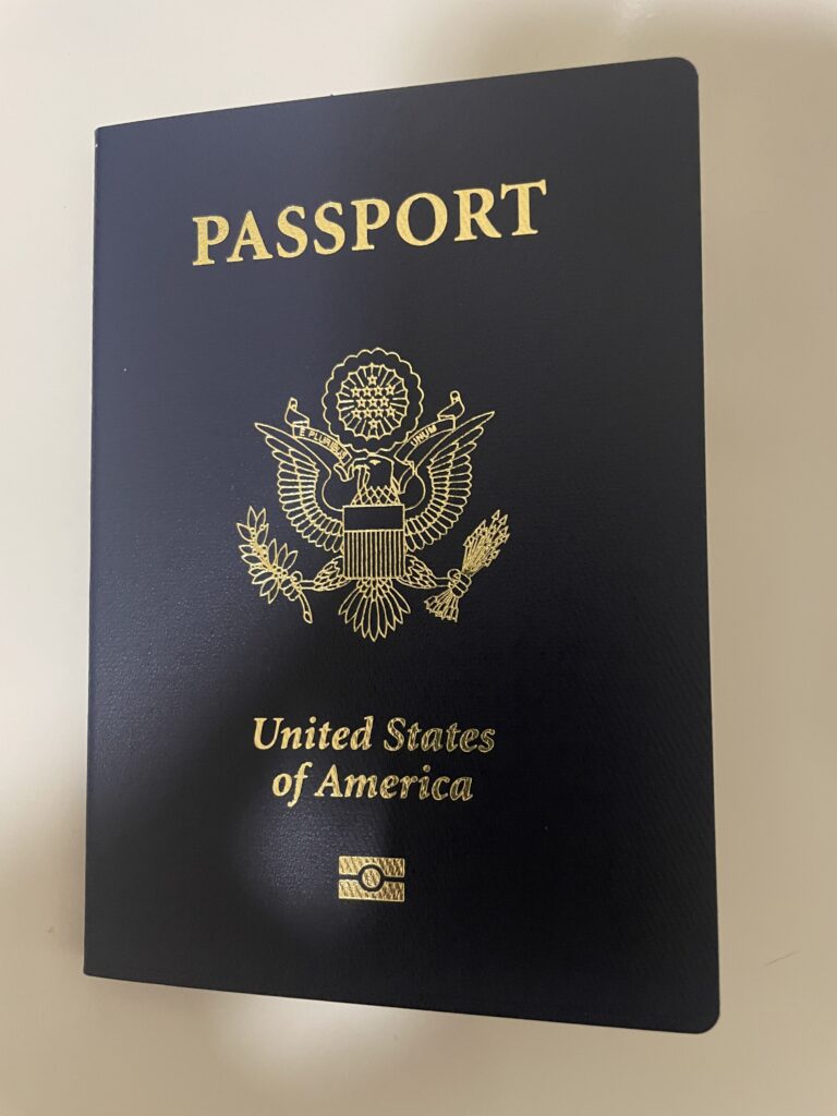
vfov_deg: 67.3
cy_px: 558
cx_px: 418
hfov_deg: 53.1
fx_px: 838
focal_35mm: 26
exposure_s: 1/25
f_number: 1.6
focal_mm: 4.2
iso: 640
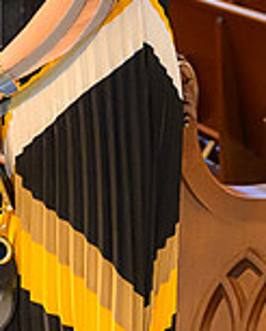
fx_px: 1325
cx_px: -93
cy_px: -72
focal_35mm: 135
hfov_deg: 11.1
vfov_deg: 13.8
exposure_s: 1/100
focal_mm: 38
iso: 5000
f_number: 2.8
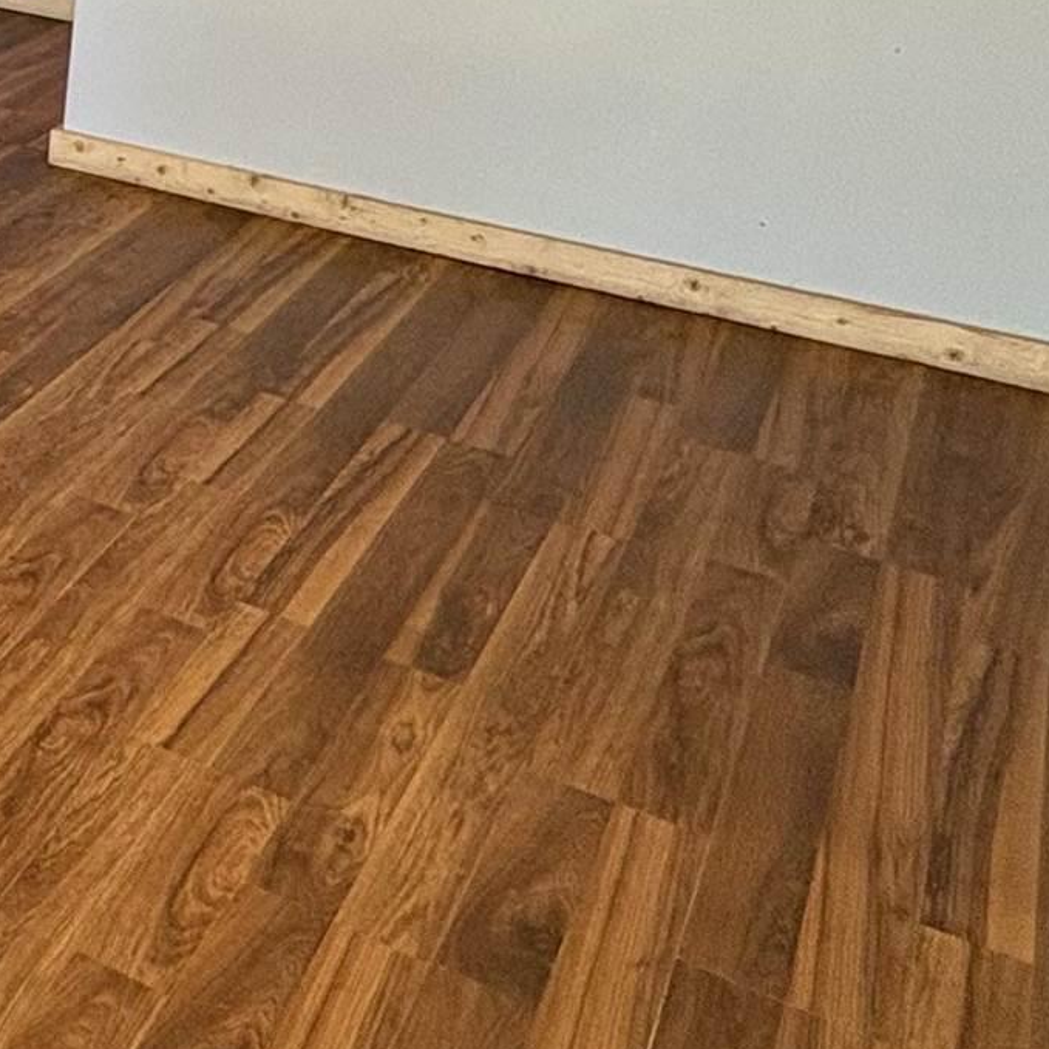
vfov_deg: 28.2
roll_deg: -0.9
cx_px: -601
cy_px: -68
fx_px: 1920
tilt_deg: -12.8
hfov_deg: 23.3
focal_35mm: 56
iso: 200
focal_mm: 2.22
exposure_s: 1/120
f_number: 2.2
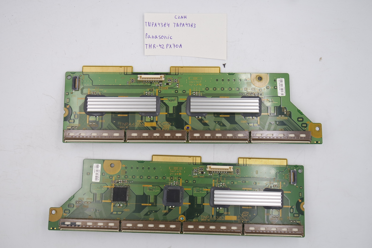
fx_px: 455
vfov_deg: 30.5
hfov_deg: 44.5
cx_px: 189
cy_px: 123
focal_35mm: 44
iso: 160
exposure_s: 1/100
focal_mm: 16
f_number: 4.5
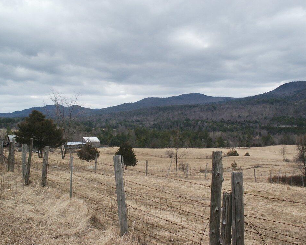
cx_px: 153
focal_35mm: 37
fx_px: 335
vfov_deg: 40.1
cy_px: 123
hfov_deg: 49.1
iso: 64
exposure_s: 1/180
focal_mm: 7.18
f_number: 6.7
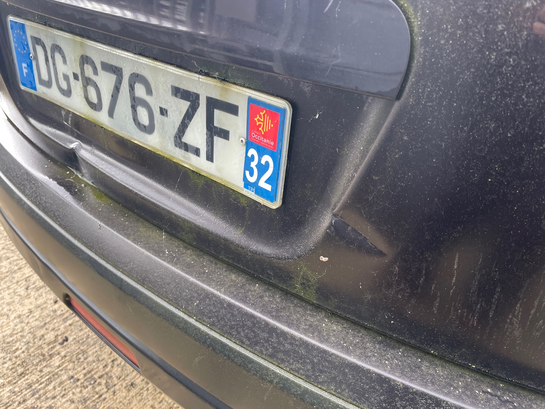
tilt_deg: -39.5
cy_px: 204
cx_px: 272
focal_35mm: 26
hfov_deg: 67.3
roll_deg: +2.8
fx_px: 409
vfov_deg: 53.1
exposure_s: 1/121
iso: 64
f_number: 1.6
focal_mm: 4.2
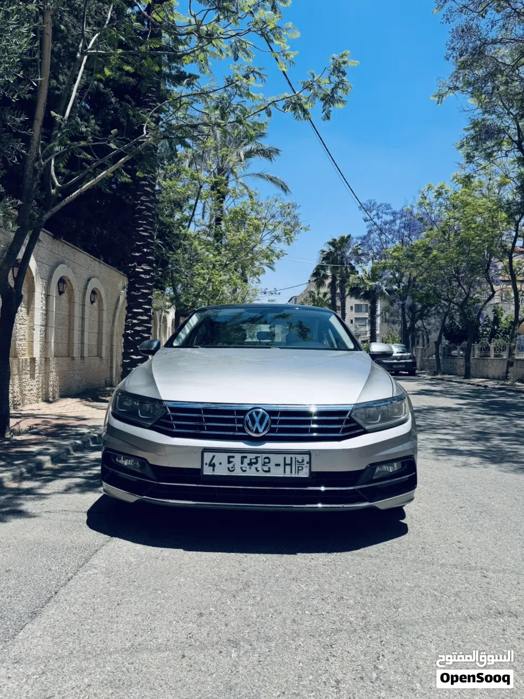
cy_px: 337
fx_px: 505
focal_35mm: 25
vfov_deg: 69.4
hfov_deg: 54.9
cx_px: 254
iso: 80
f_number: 1.78
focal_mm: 6.76
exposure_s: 1/4950
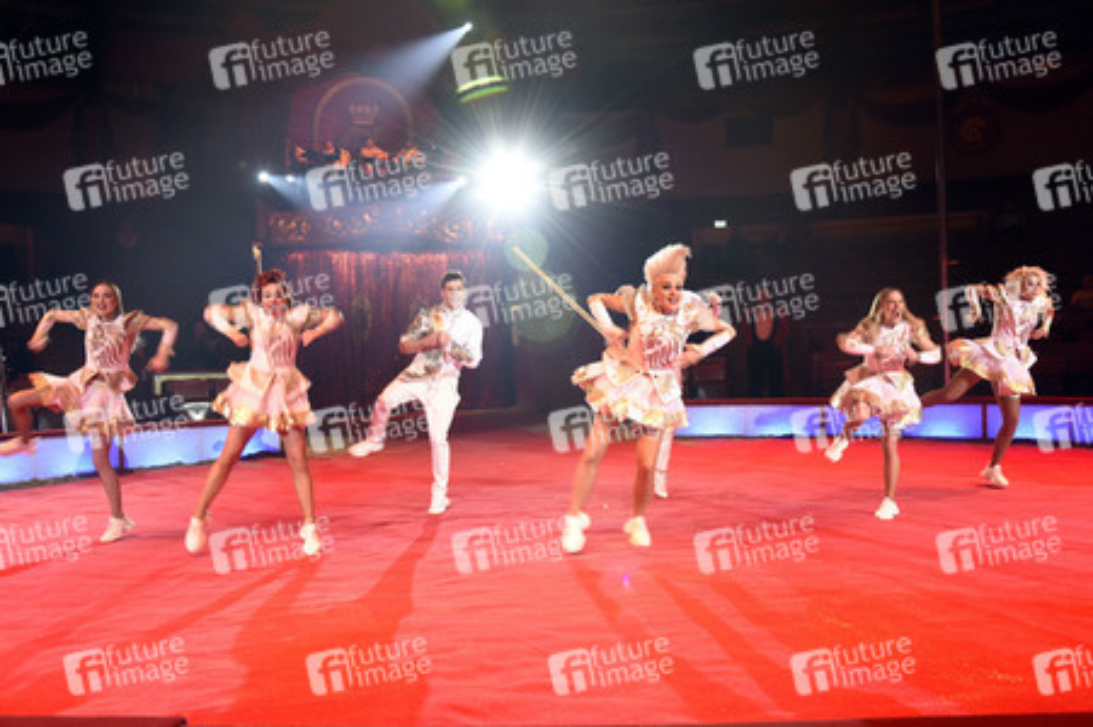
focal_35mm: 38
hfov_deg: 50.7
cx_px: 546
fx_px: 1153
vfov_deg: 35.0
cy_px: 364
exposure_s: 1/60
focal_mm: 38
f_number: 6.3
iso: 2000
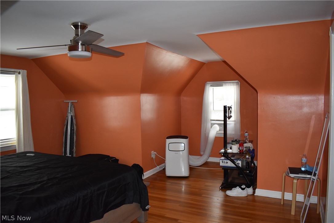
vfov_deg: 47.9
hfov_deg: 67.4
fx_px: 250
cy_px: 112
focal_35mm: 27
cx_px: 167
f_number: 3.5
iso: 800
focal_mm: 18
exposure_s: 1/160
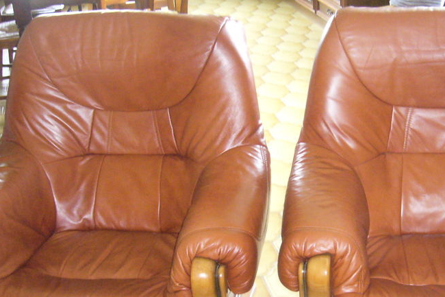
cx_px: 307
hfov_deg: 35.2
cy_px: 181
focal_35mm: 56
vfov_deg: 24.1
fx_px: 692
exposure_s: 1/30
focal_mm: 5.8
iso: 400
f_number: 2.8
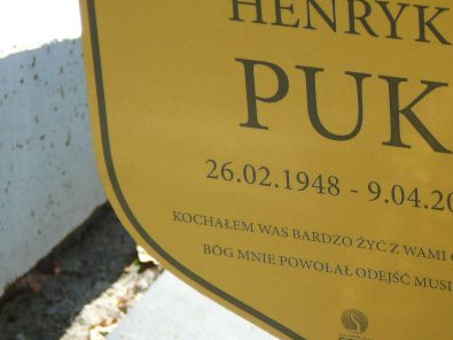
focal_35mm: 170
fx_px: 2224
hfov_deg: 11.6
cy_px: 77
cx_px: 321
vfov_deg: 8.7
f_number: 3.9
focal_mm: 15.6
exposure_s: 1/160
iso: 80
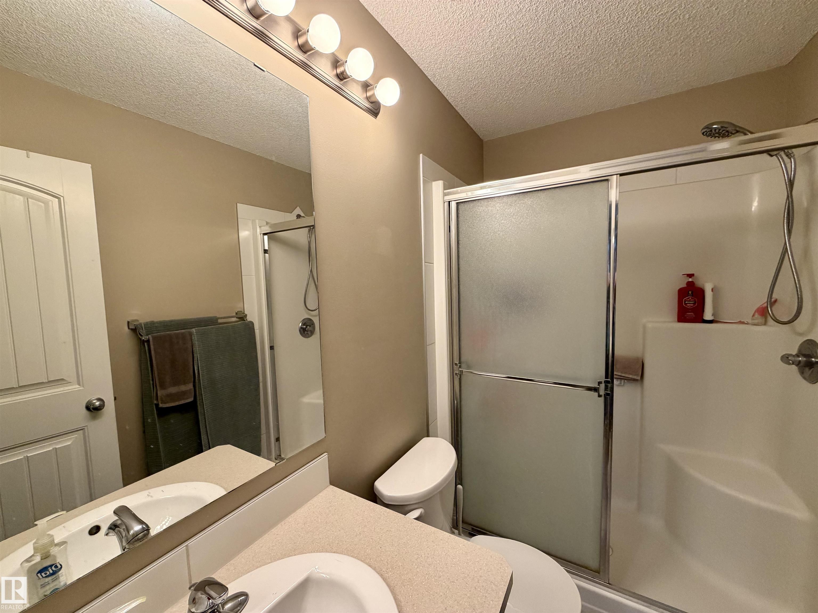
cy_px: 306
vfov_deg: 85.7
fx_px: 331
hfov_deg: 102.1
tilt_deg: -4.3
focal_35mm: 14
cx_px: 409
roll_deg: +2.3
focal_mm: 2.22
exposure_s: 1/120
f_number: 2.2
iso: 250
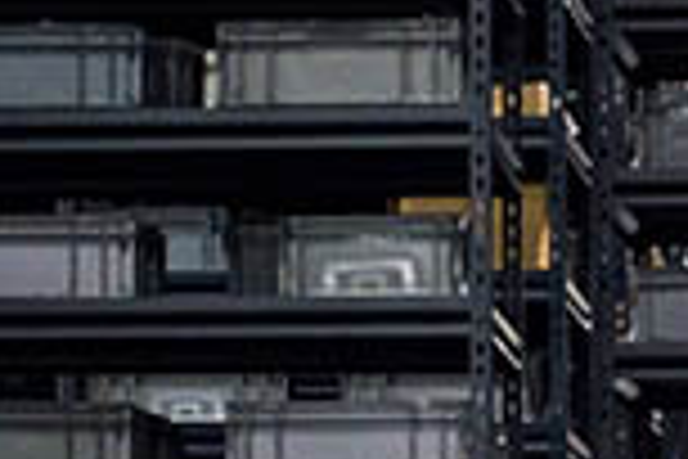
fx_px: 10912
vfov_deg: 2.4
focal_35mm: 571
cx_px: 153
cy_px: 378
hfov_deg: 3.6
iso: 2000
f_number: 6.3
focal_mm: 146
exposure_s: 1/80
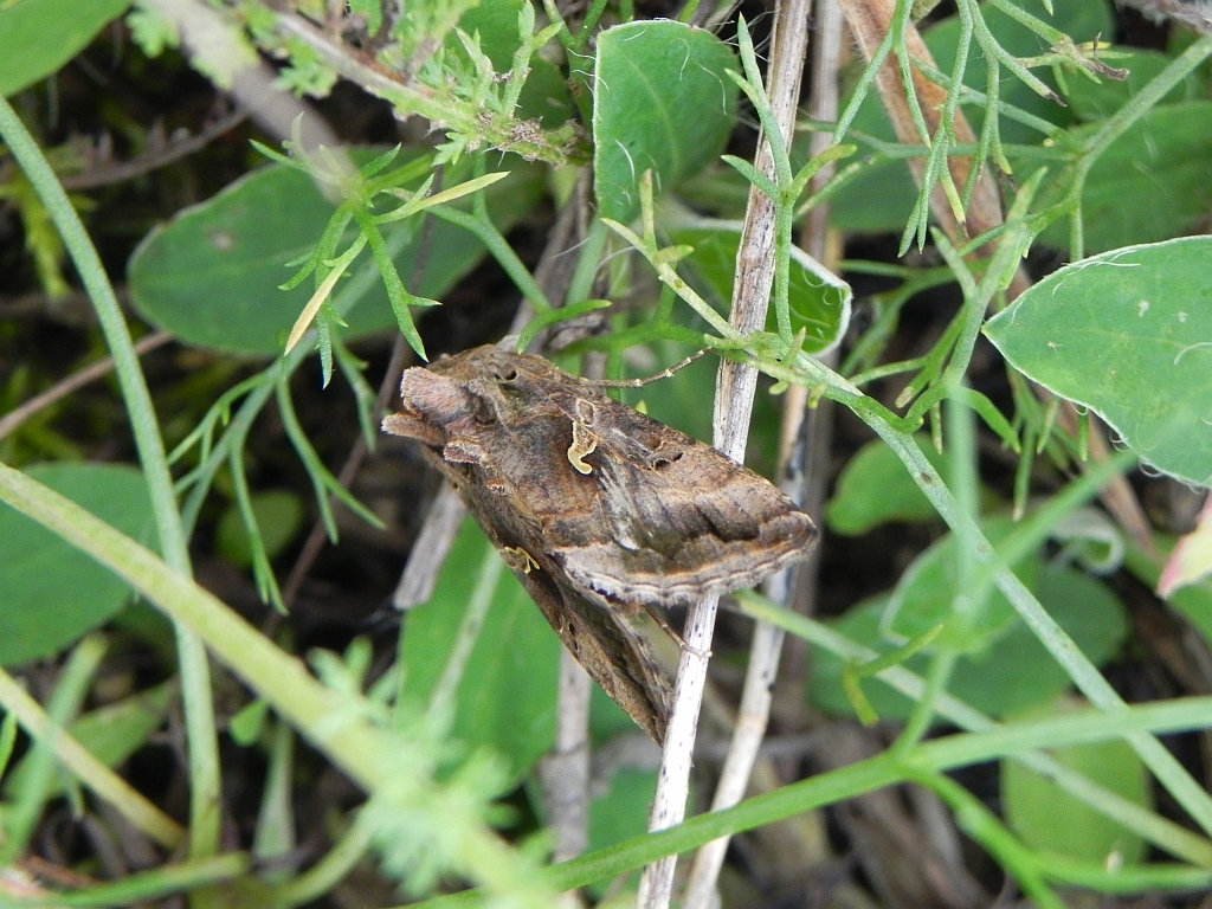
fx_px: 3676
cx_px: 606
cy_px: 454
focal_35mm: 105
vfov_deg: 14.1
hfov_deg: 18.7
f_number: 4
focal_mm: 18.8
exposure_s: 1/125
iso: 398
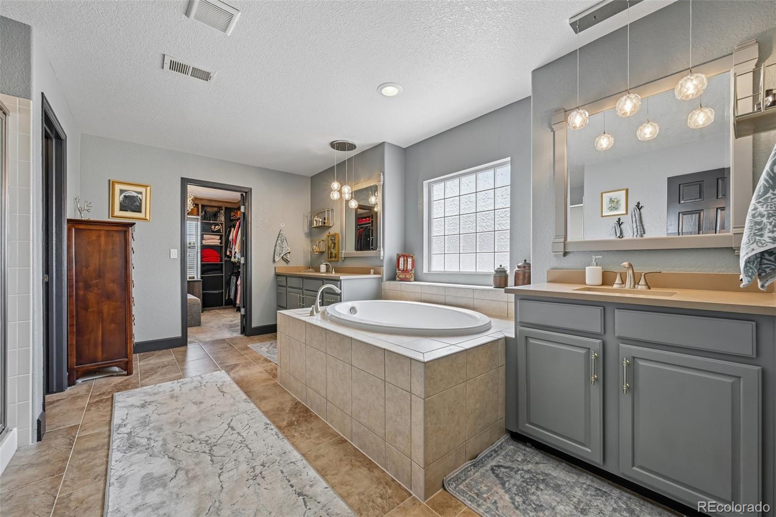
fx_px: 302
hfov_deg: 104.3
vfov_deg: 81.2
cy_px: 258
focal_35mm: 14
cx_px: 388
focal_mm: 14
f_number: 10
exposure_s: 1/15
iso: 160
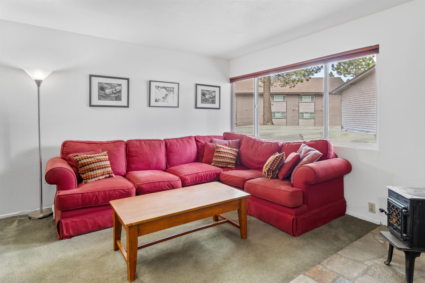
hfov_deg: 86.9
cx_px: 212
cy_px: 142
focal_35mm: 19
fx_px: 224
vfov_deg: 64.6
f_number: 7.1
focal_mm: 19
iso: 250
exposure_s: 4
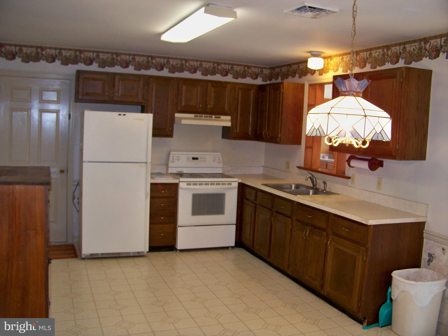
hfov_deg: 55.4
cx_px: 224
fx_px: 427
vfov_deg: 42.9
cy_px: 168
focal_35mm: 33
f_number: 2.8
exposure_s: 1/30
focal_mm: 5.85
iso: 200
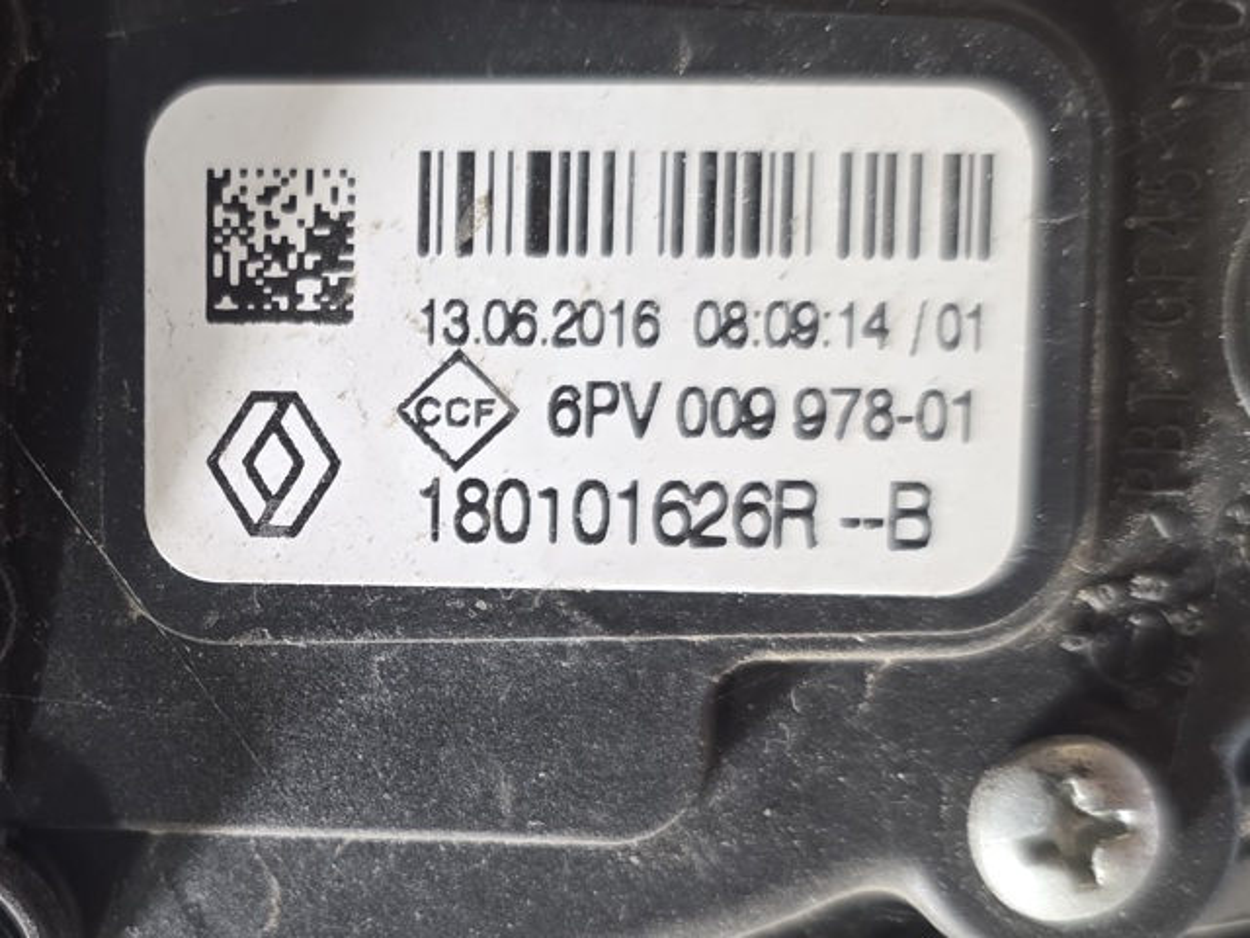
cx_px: 625
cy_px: 469
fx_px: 831
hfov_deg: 73.9
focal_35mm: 23
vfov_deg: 58.9
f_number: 1.7
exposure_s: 1/101
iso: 640
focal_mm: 6.3
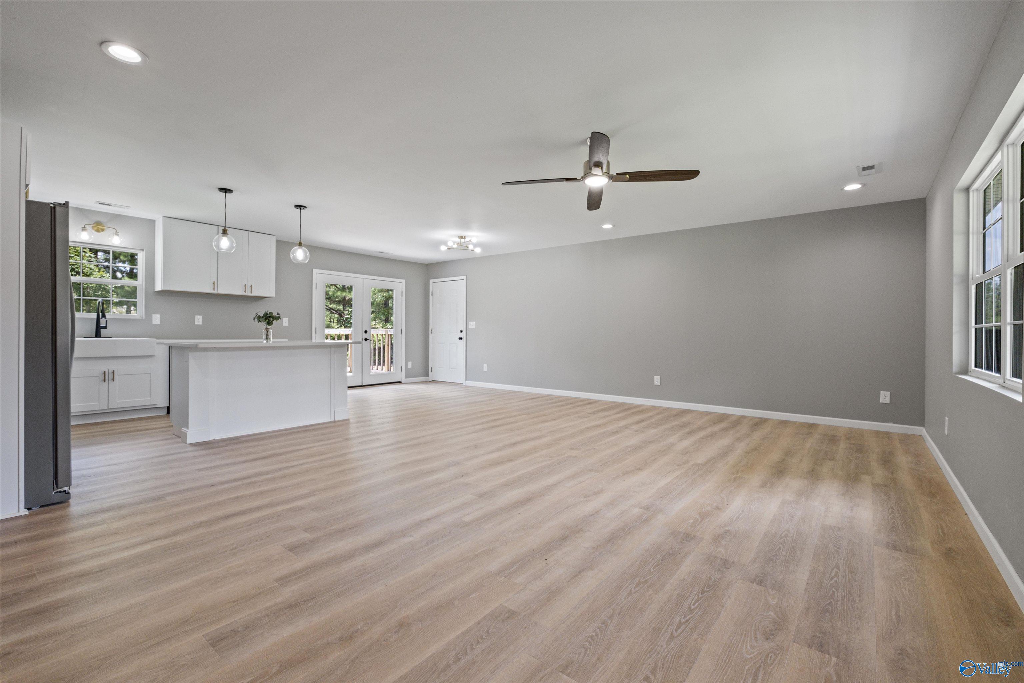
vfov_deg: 77.3
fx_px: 427
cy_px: 342
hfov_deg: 100.4
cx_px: 512
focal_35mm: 15
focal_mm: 10
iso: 1250
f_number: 8
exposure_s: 1/30
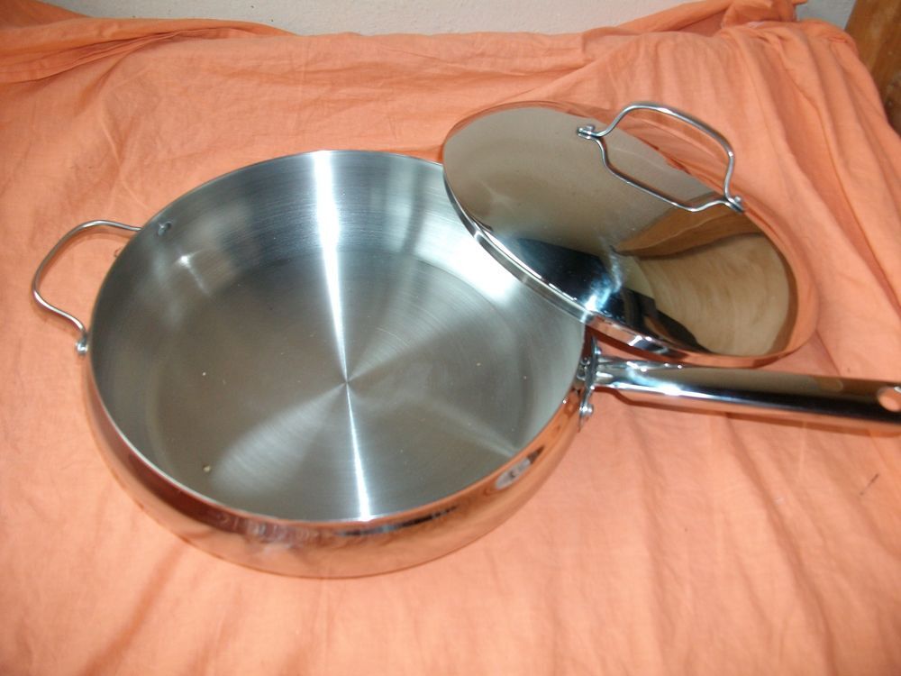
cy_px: 338
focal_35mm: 32
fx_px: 833
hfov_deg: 56.8
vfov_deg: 44.2
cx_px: 450
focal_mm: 5.7
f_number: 2.9
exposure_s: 1/40
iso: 125
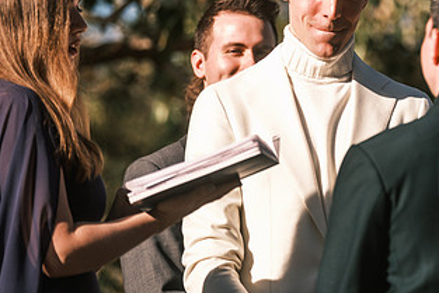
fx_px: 4563
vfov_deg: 3.7
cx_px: 345
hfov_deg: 5.5
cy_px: 61
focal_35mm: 374
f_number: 2.8
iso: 200
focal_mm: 134.4
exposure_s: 1/1900
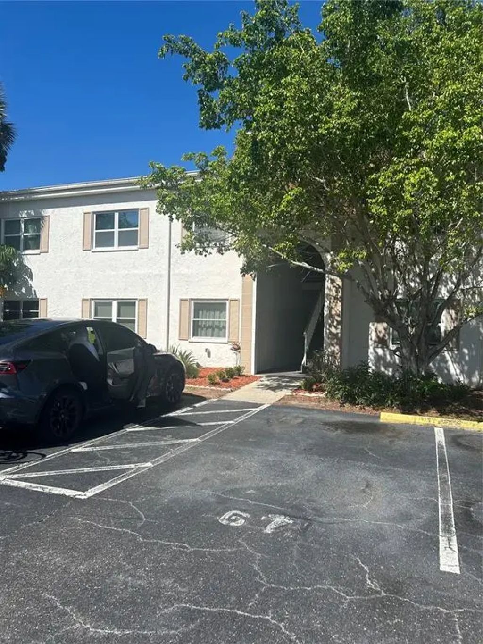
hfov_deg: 53.1
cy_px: 322
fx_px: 484
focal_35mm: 26
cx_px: 242
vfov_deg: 67.3
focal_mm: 5.7
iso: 50
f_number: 1.5
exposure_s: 1/4630
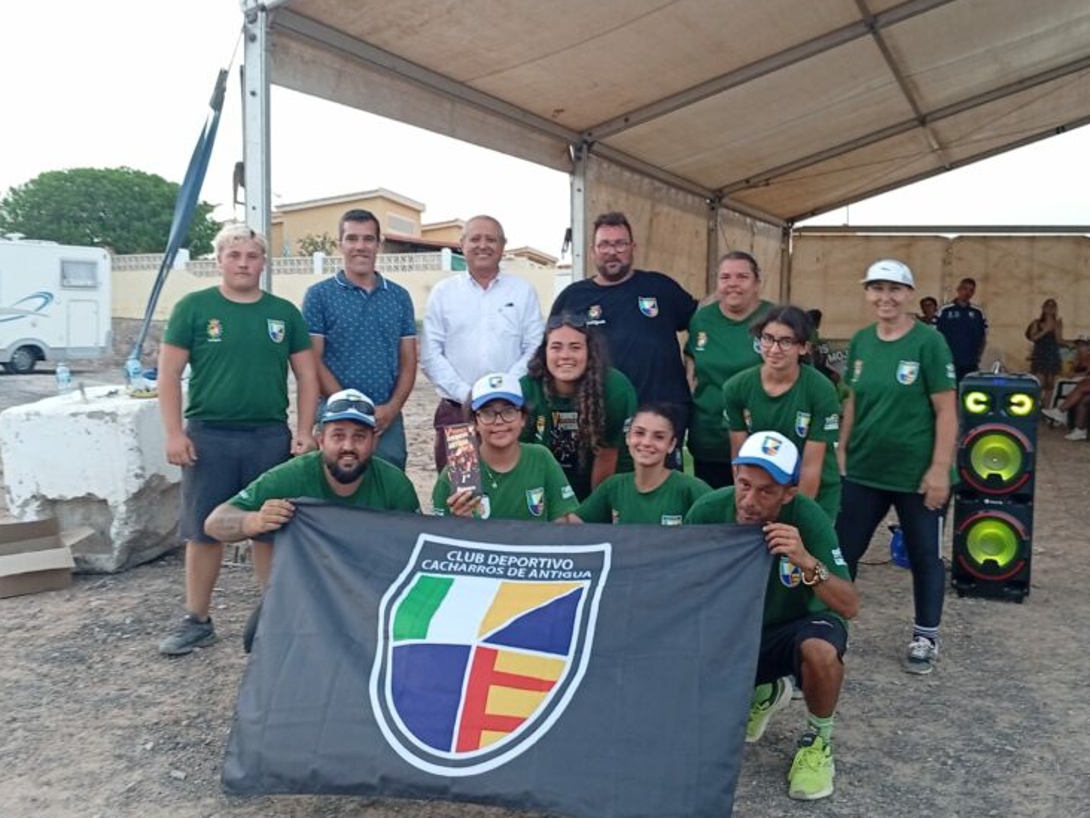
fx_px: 1228
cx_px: 551
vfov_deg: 36.8
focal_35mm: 39
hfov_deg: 47.9
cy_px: 405
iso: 328
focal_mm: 3.98
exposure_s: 1/33.3
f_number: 1.8
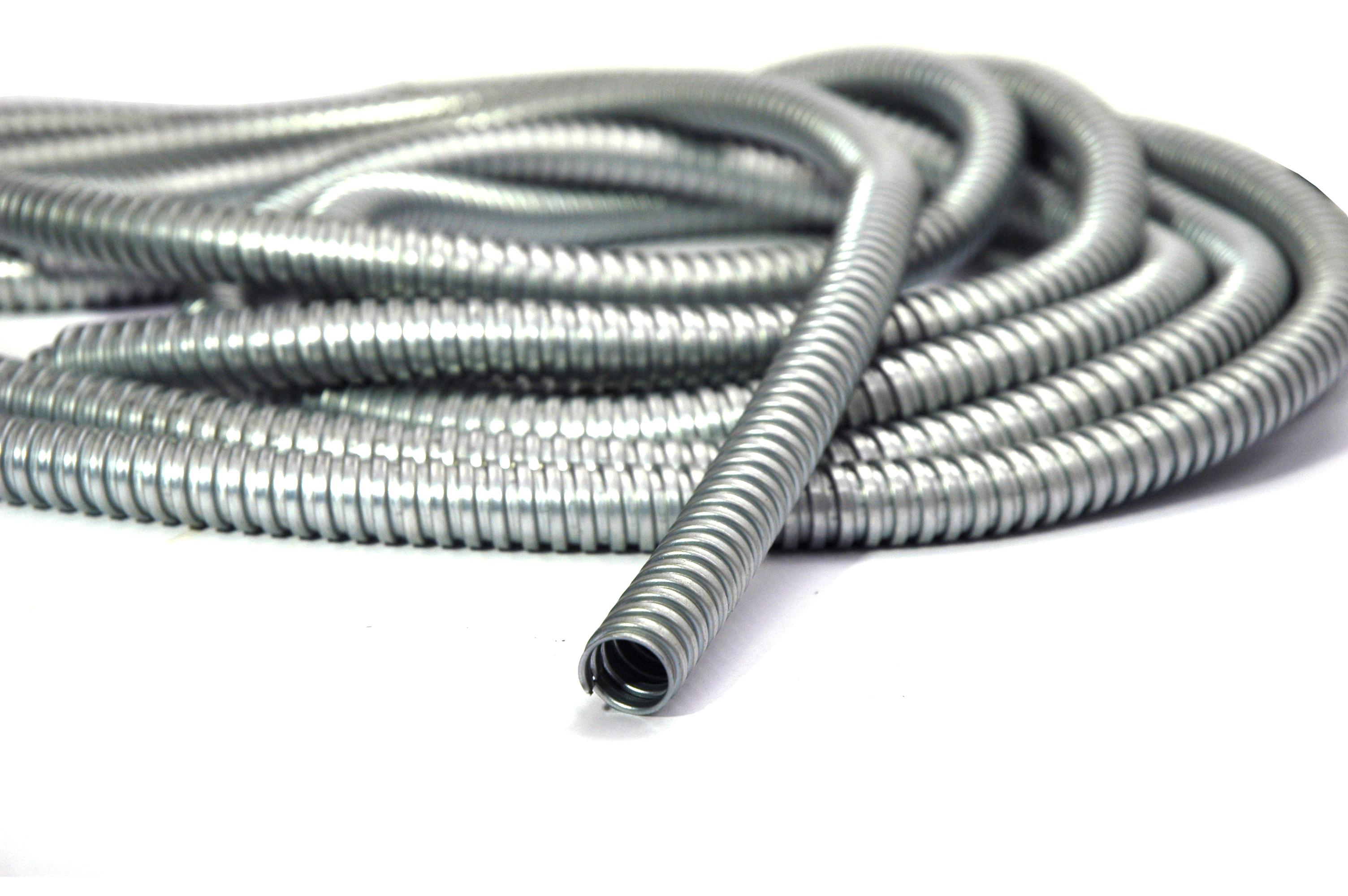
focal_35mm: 105
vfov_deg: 13.0
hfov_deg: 19.5
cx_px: 674
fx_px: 3928
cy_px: 448
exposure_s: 1/250
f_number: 8
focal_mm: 70
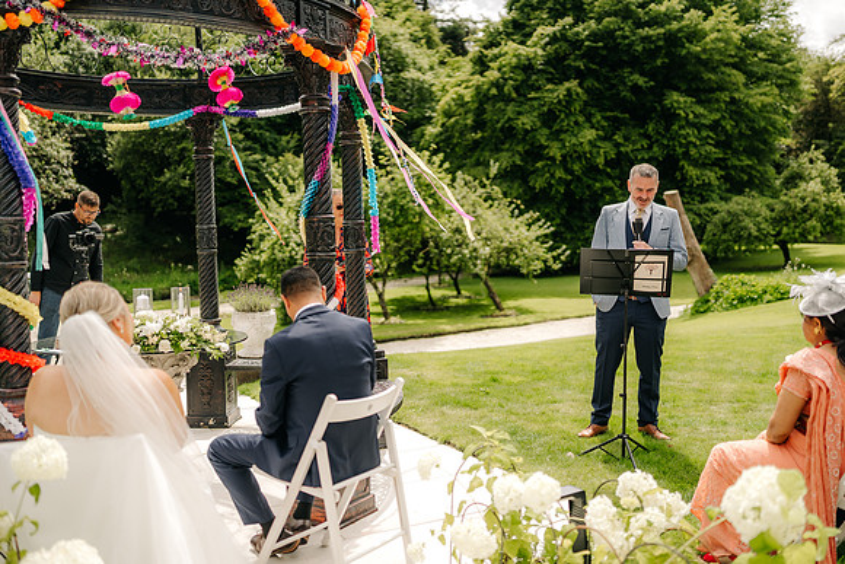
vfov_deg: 37.3
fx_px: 835
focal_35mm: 36
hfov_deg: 53.7
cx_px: 422
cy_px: 282
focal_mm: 35
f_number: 1.4
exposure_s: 1/4000
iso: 100
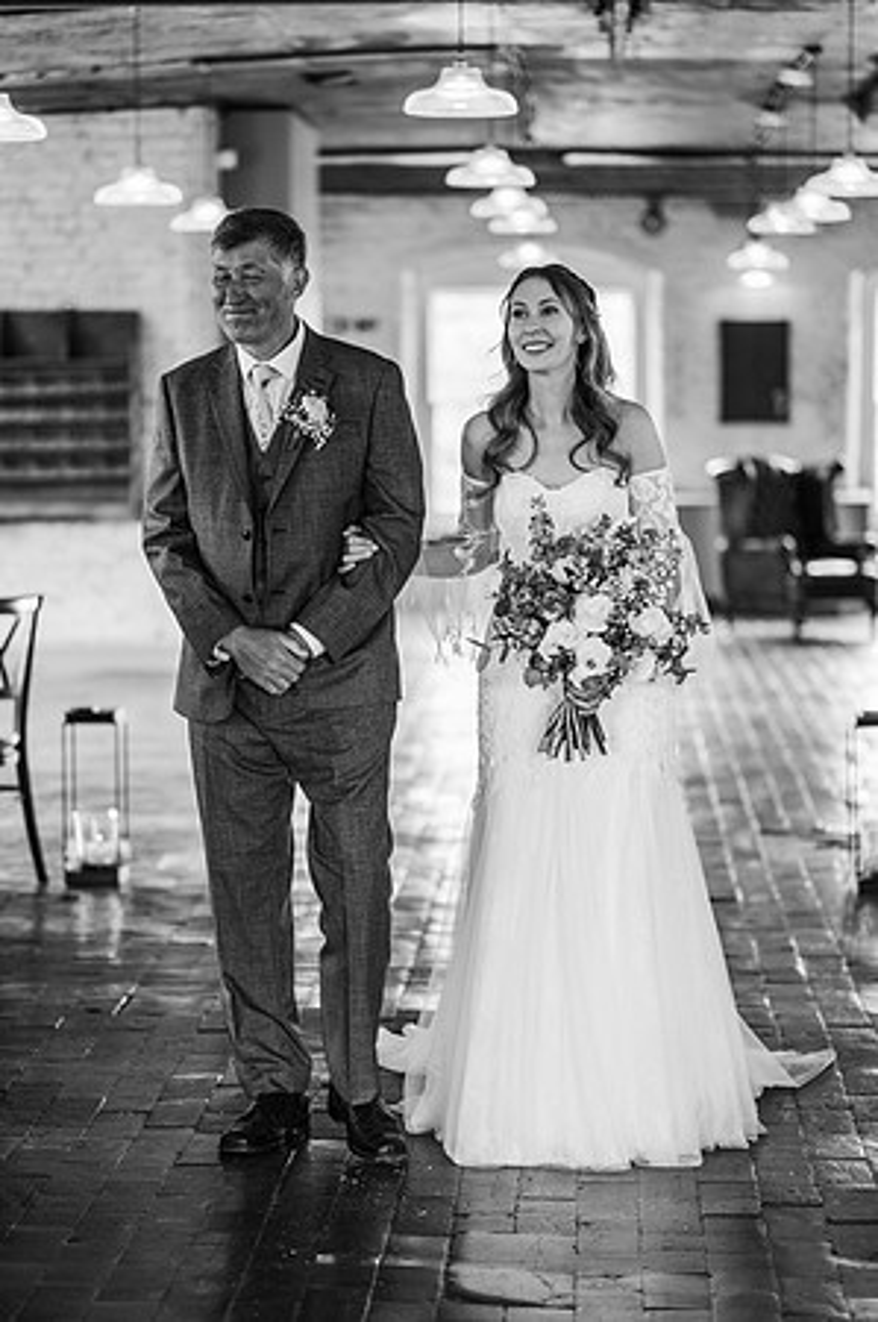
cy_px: 661
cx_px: 439
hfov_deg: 16.0
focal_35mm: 85
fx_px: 3117
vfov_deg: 23.9
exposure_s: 1/200
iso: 360
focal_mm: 85
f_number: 1.8
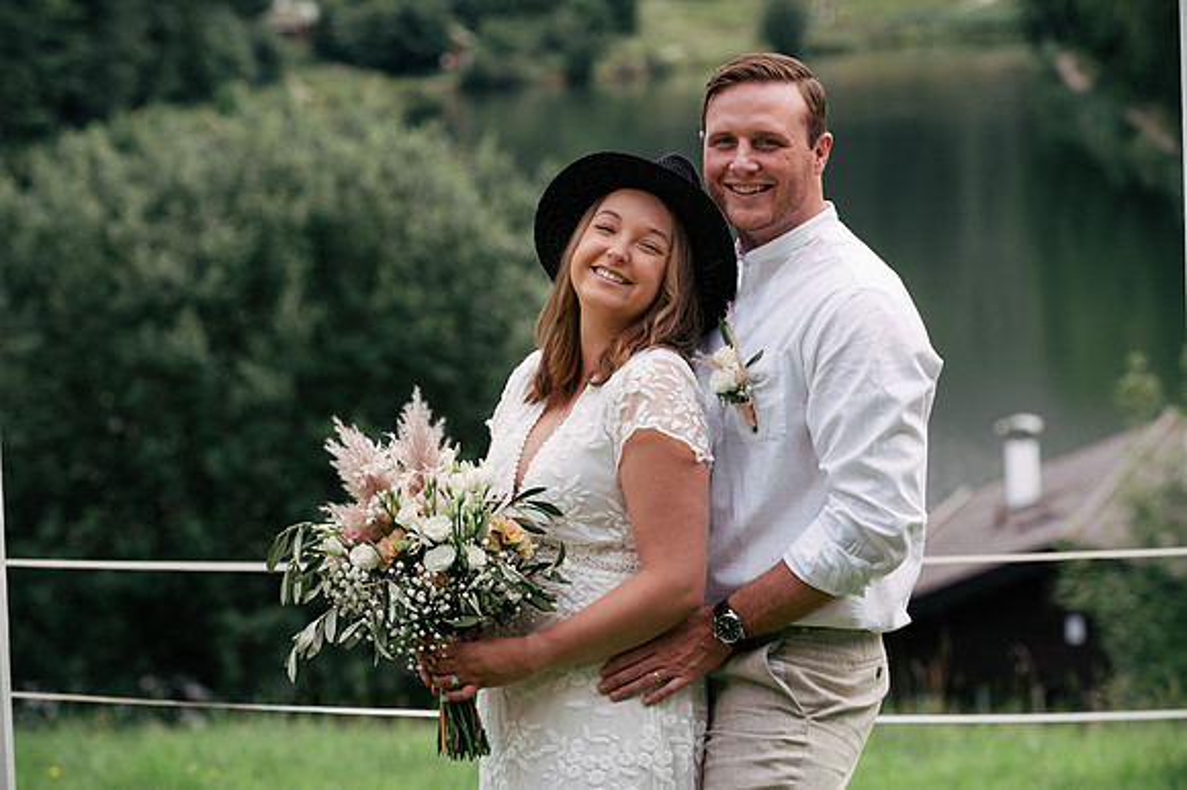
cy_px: 395
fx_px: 5108
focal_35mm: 155
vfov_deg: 8.8
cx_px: 594
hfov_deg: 13.3
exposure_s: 1/250
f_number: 7.1
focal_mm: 155
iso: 500
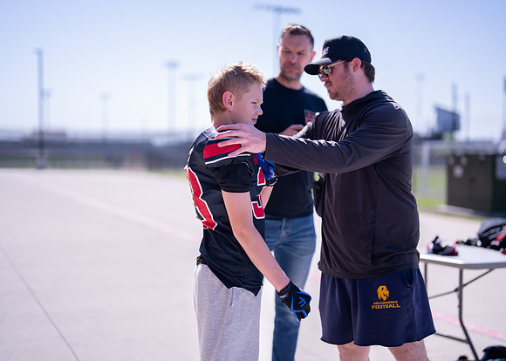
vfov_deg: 27.0
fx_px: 753
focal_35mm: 52
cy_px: 180
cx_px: 253
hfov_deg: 37.2
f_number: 1.2
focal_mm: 50
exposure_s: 1/8000
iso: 100
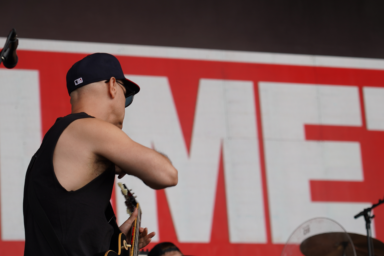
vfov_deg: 9.3
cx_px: 194
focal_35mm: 147
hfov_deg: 14.0
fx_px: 1568
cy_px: 169
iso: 100
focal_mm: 105
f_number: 4.5
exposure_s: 1/200
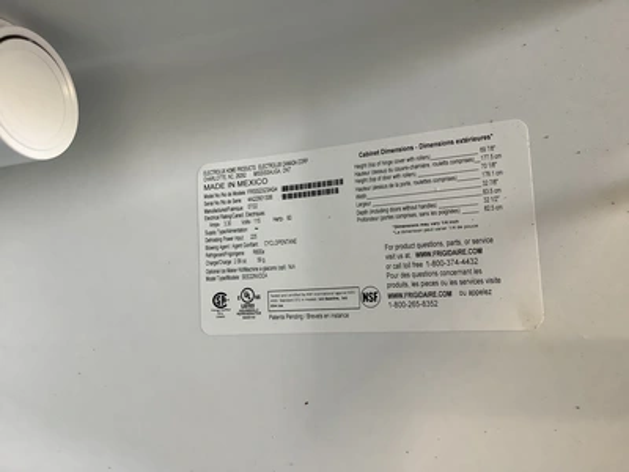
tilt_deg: +6.9
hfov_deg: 58.4
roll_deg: +2.0
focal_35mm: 31
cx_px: 314
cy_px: 236
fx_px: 563
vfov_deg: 45.4
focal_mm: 3.3
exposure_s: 1/60
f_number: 2.4
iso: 160
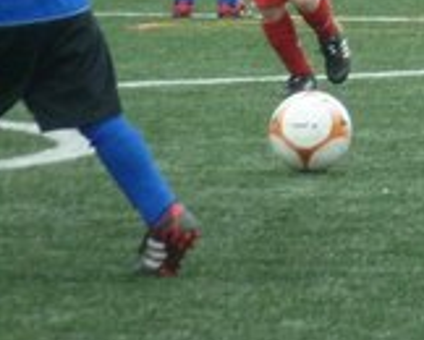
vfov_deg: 1.2
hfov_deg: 1.5
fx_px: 15856
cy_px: -250
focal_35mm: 1262
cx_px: 908
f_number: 4.9
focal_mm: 49.2
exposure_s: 1/500
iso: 320
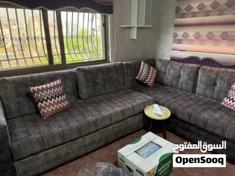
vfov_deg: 56.8
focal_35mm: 24
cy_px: 88
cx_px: 118
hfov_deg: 71.6
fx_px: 163
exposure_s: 1/170
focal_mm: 6.76
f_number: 1.78
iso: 200
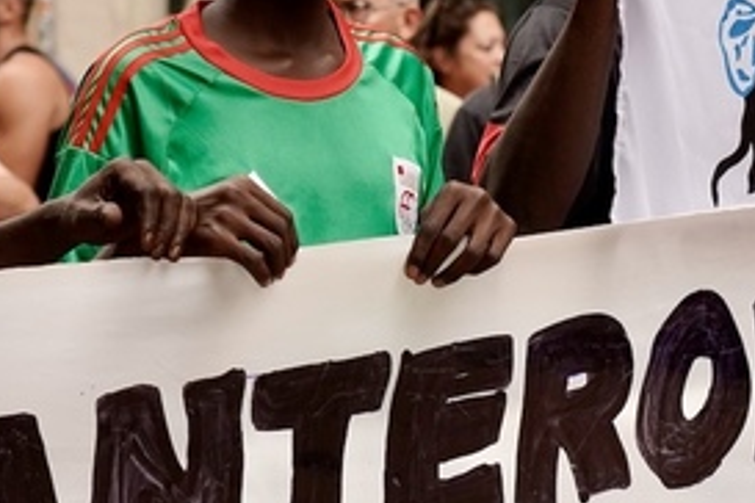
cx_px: 505
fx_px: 3984
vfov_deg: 7.2
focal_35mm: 190
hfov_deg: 10.8
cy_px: 336
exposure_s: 1/320
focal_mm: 67
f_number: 4.5
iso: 500
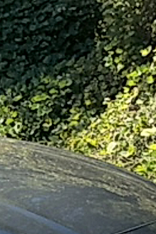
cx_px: -259
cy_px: 159
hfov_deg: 8.3
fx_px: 954
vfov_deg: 13.9
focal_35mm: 147
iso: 25
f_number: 1.8
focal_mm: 3
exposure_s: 1/770
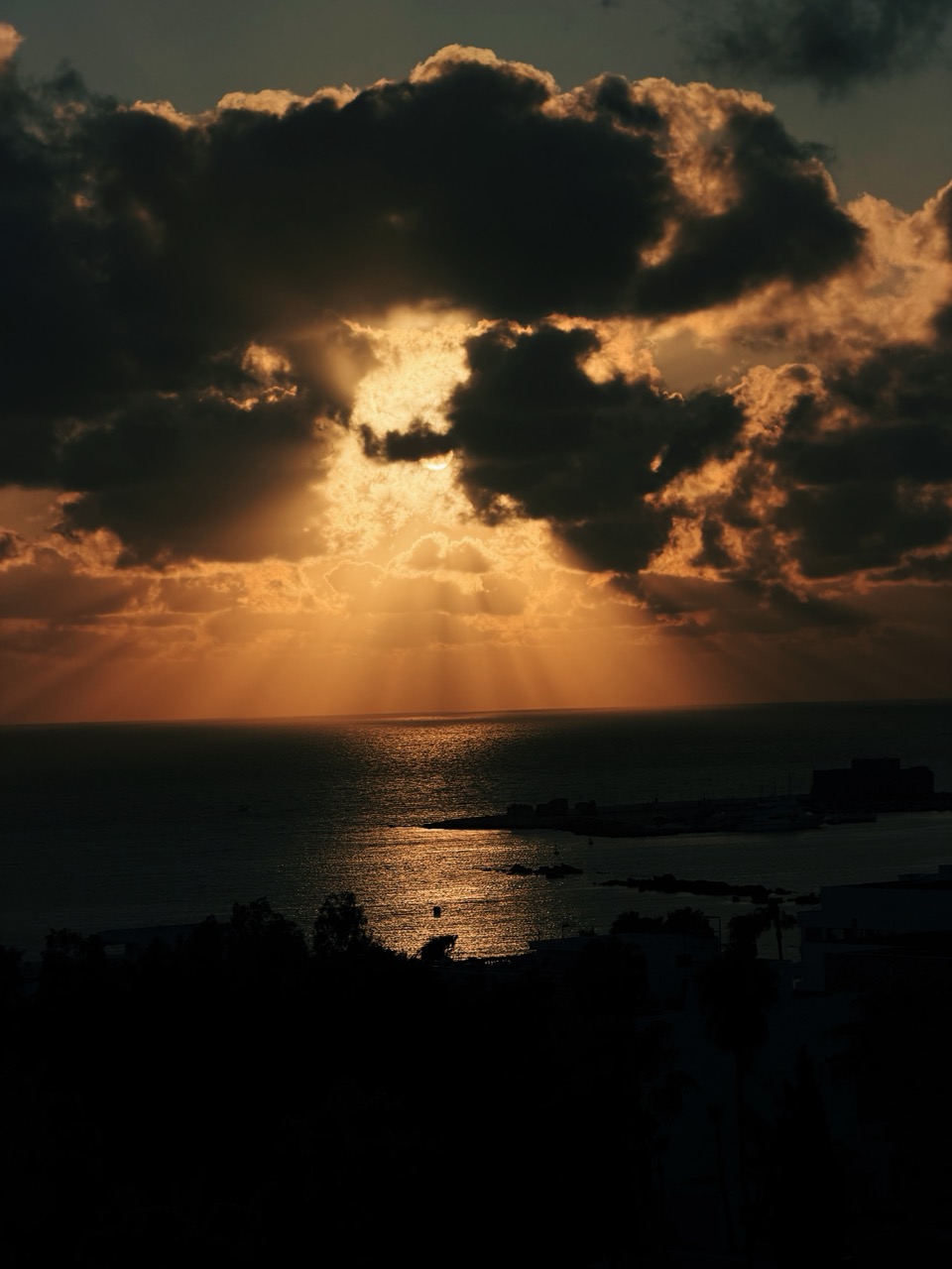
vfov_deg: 19.6
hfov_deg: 14.8
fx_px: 3667
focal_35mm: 100
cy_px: 634
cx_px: 476
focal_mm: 16.89
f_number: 2.8
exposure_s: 1/8696
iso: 25
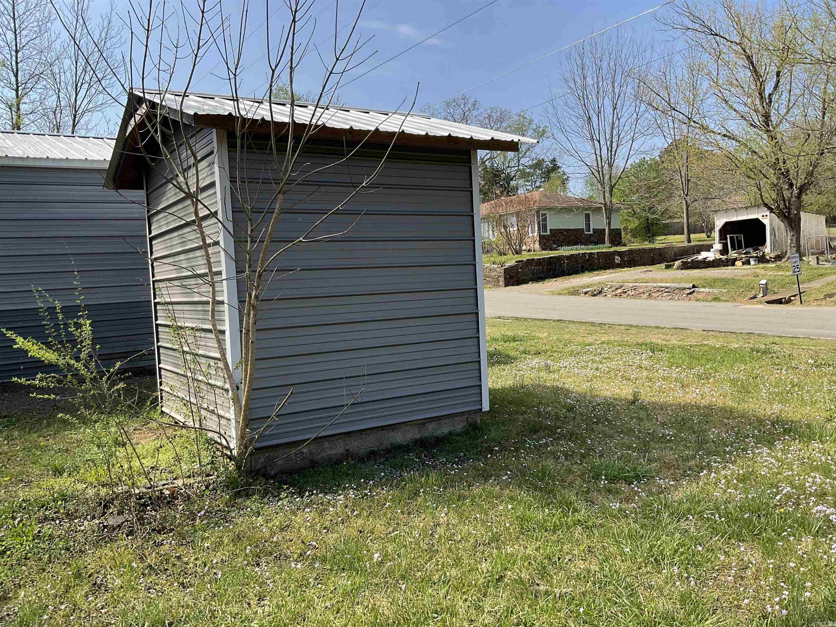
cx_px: 418
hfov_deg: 61.7
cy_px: 314
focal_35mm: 29
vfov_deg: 48.2
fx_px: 700
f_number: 1.8
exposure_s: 1/978
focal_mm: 3
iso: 16
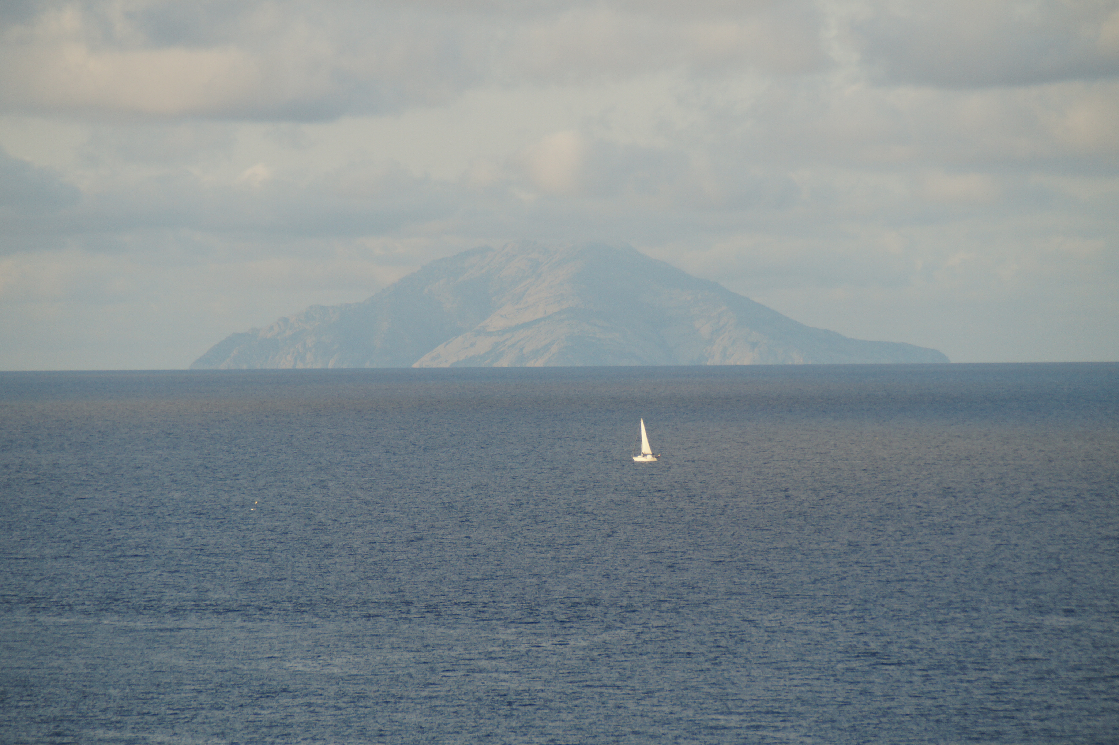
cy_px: 371
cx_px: 545
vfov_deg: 4.4
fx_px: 9600
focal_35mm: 309
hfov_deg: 6.7
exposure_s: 1/320
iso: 200
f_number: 6.3
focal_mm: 200
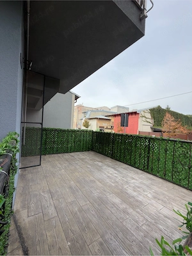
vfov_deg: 102.1
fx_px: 104
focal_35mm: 14
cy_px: 128
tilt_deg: +0.4
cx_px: 96
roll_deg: -1.9
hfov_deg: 85.7
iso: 20
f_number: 2.2
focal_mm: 2.22
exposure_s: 1/301
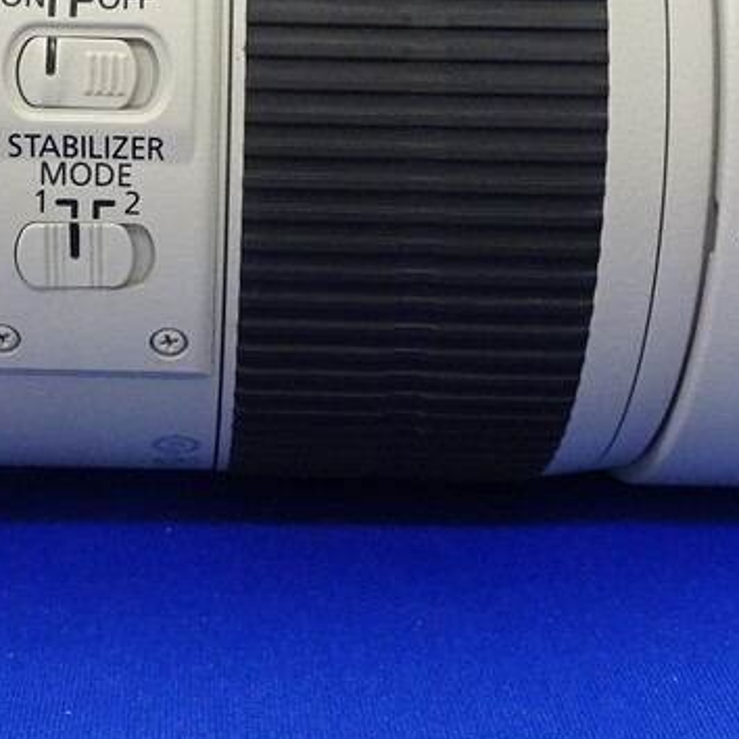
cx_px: 161
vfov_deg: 23.5
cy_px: 100
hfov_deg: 23.7
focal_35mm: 72
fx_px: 1739
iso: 320
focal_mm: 4.1
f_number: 3.5
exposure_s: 1/30
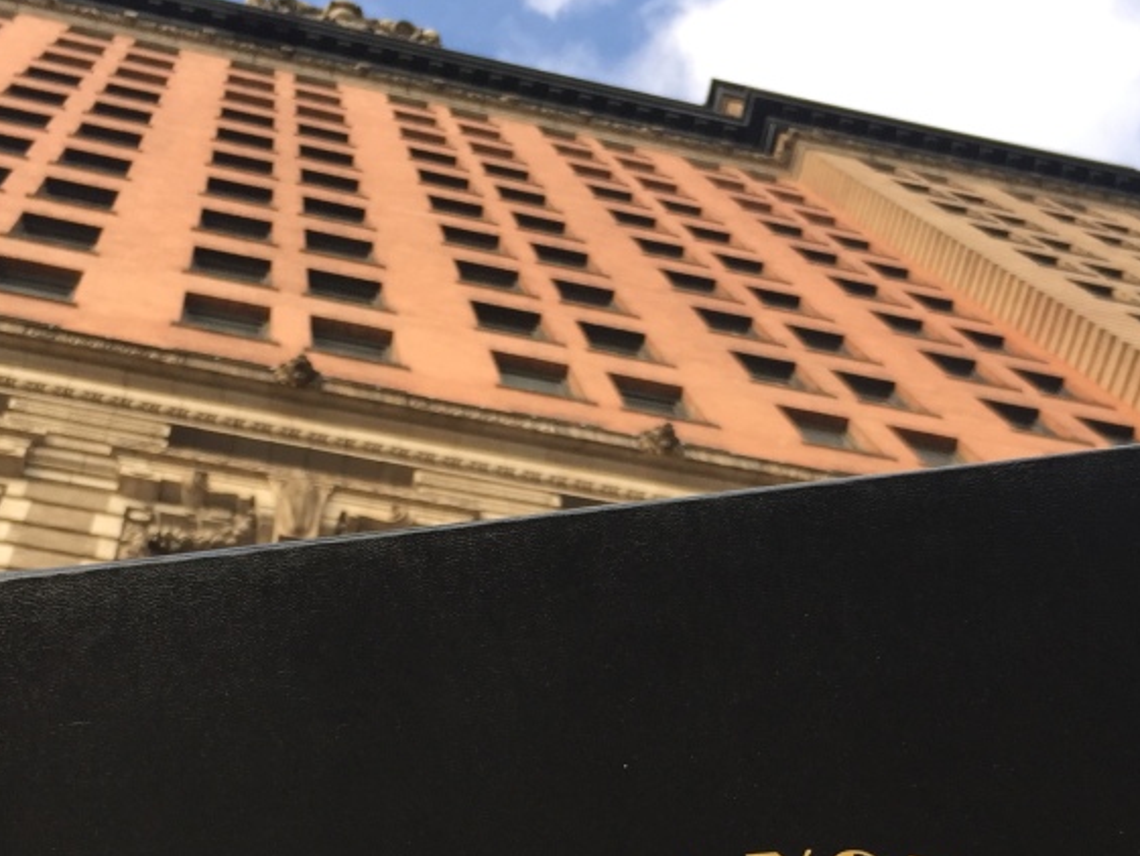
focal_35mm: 62
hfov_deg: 31.2
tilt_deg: +64.0
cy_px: 811
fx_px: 2042
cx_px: 559
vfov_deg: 22.9
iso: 32
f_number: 2.2
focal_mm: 4.15
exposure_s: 1/514
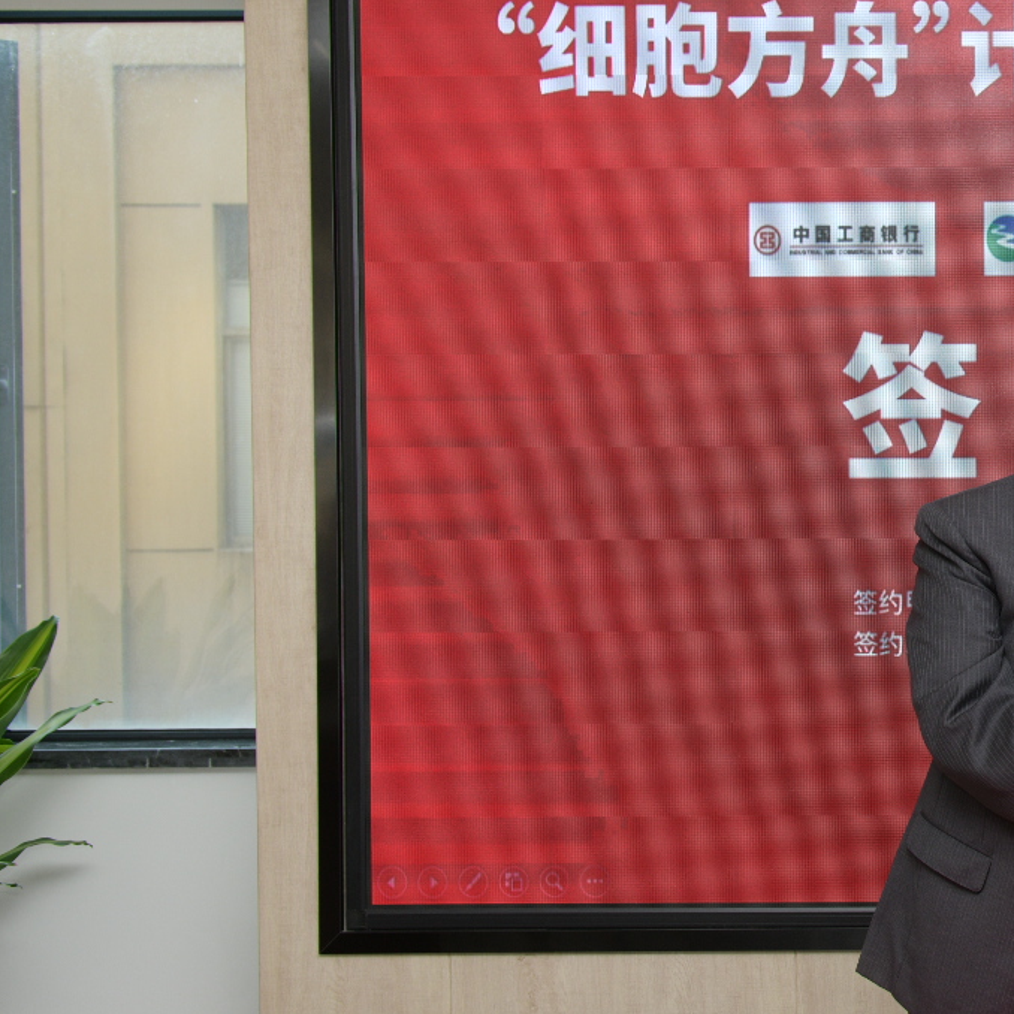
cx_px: 1176
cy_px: 519
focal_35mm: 69
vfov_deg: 25.0
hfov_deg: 23.2
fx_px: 2287
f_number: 5.6
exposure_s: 1/125
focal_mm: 34
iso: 500
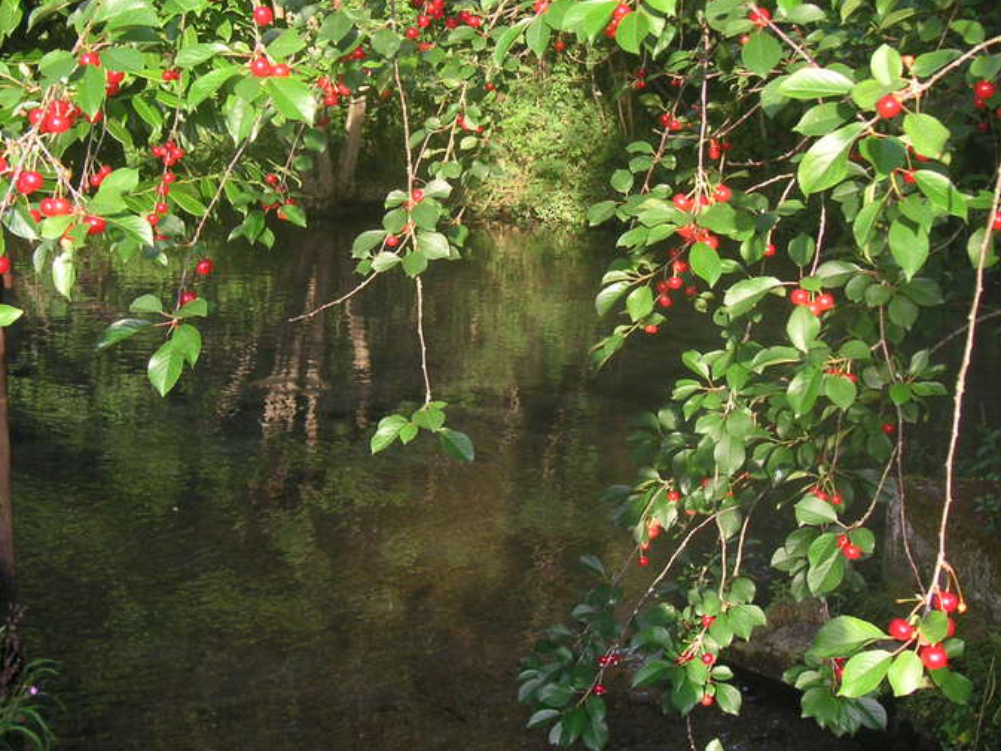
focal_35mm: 55
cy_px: 229
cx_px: 454
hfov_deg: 34.9
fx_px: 1591
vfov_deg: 26.4
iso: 50
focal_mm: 6.1
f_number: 2.8
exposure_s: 1/60
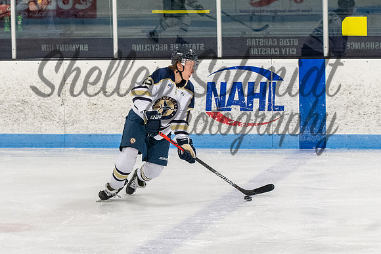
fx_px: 2294
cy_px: 126
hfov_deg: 9.5
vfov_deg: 6.3
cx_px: 157
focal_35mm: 217
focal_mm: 82
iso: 2000
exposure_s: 1/800
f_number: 3.2
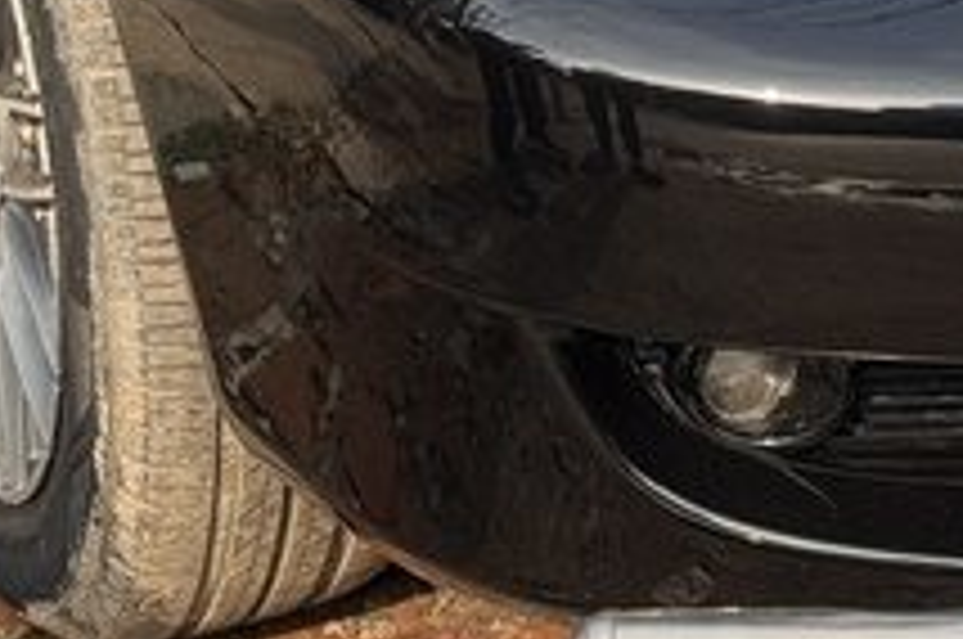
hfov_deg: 10.9
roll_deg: +3.9
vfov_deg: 7.1
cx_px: 873
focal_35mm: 187
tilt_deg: -9.3
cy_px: -662
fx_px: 4995
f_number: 1.78
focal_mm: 6.76
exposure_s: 1/1059
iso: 64
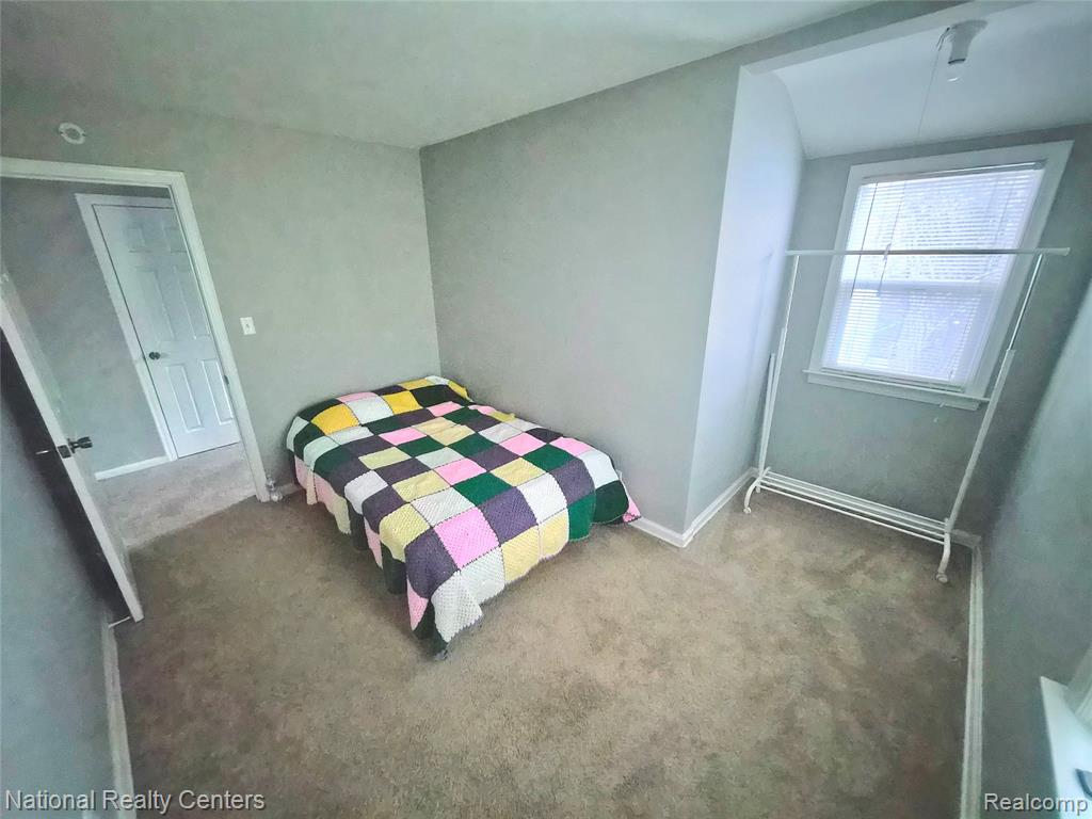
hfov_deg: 106.2
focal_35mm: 13
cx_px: 546
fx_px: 410
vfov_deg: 89.9
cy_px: 410
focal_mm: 1.7
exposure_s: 1/24
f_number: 2.2
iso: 1600
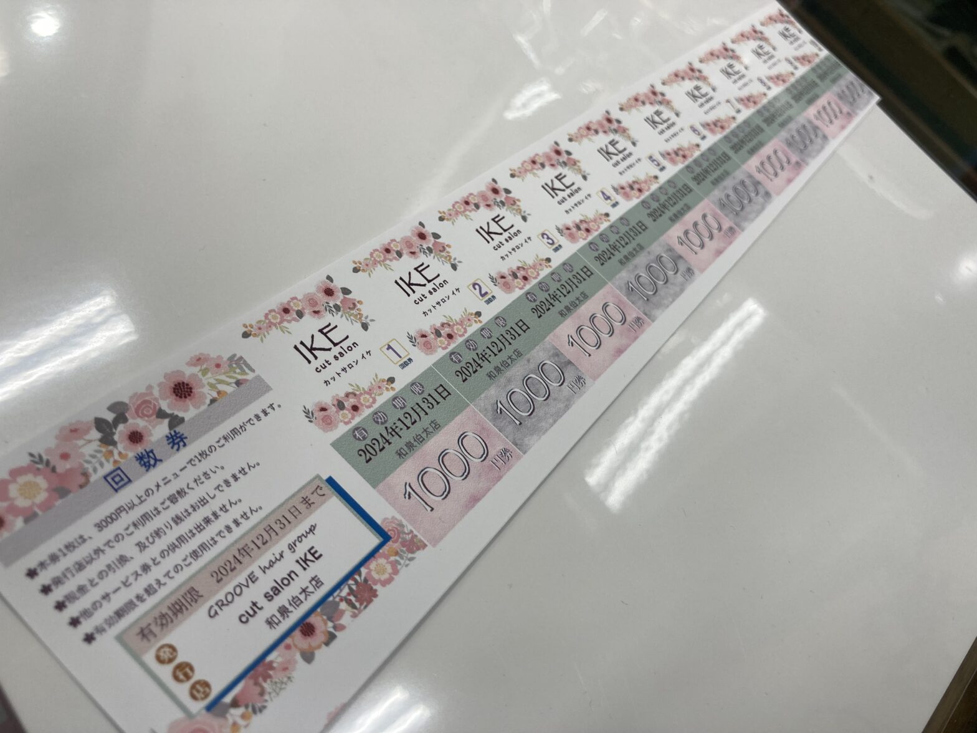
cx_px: 488
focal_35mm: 28
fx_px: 790
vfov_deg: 49.7
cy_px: 366
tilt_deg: -48.8
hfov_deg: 63.4
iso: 40
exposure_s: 1/120
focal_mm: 3.99
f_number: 1.8
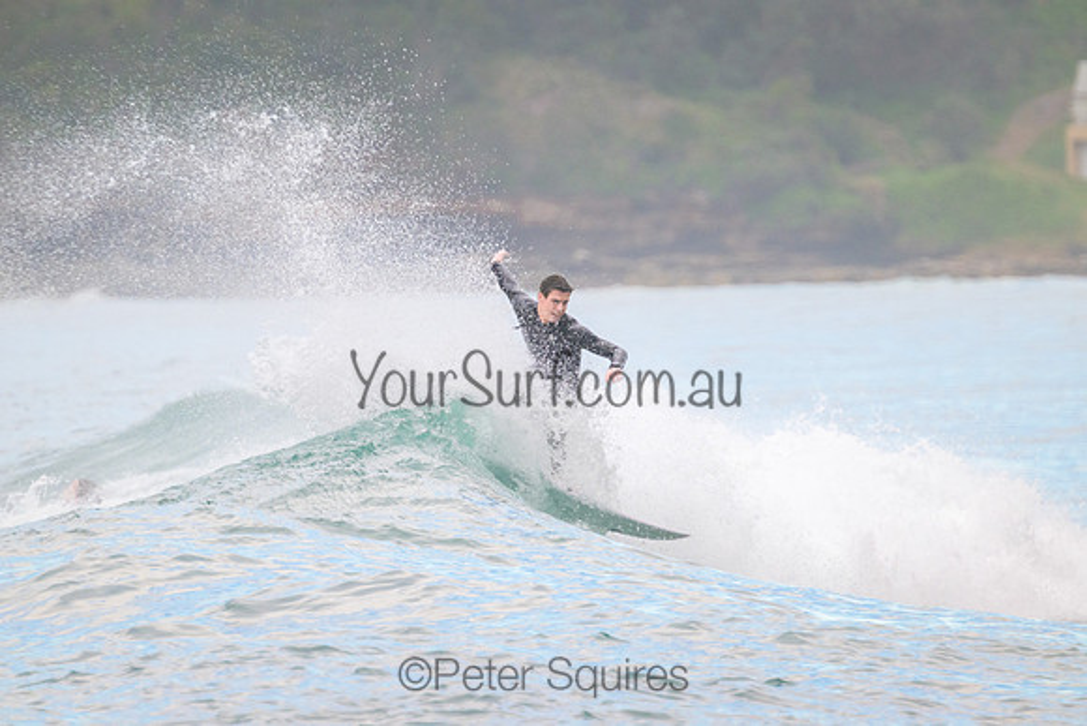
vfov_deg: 1.7
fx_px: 24160
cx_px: 544
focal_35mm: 800
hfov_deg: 2.6
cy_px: 363
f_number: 11
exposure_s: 1/320
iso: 2000
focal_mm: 800
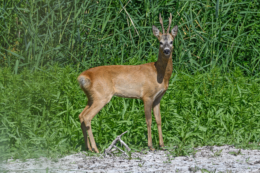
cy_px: 86
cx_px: 130
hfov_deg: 2.3
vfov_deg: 1.5
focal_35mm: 900
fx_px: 6499
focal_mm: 600
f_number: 8
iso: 400
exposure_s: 1/1600
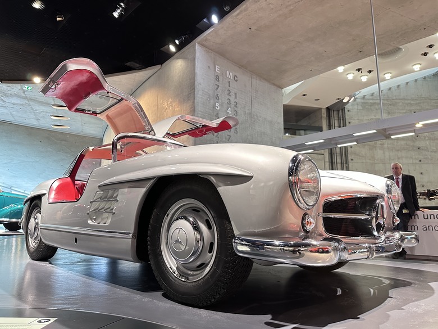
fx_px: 304
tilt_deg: +10.0
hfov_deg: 71.6
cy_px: 164
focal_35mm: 24
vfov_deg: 56.8
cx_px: 219
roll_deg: -0.4
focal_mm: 6.86
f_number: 1.78
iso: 400
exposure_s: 1/50
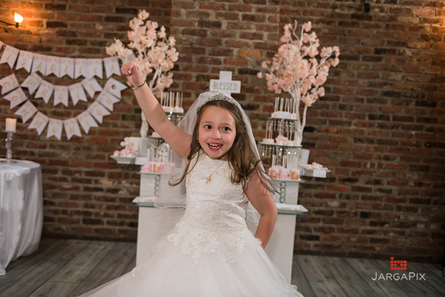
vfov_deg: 36.9
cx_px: 222
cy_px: 148
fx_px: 445
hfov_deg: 53.1
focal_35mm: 36
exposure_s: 1/125
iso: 1000
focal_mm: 36
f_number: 3.2
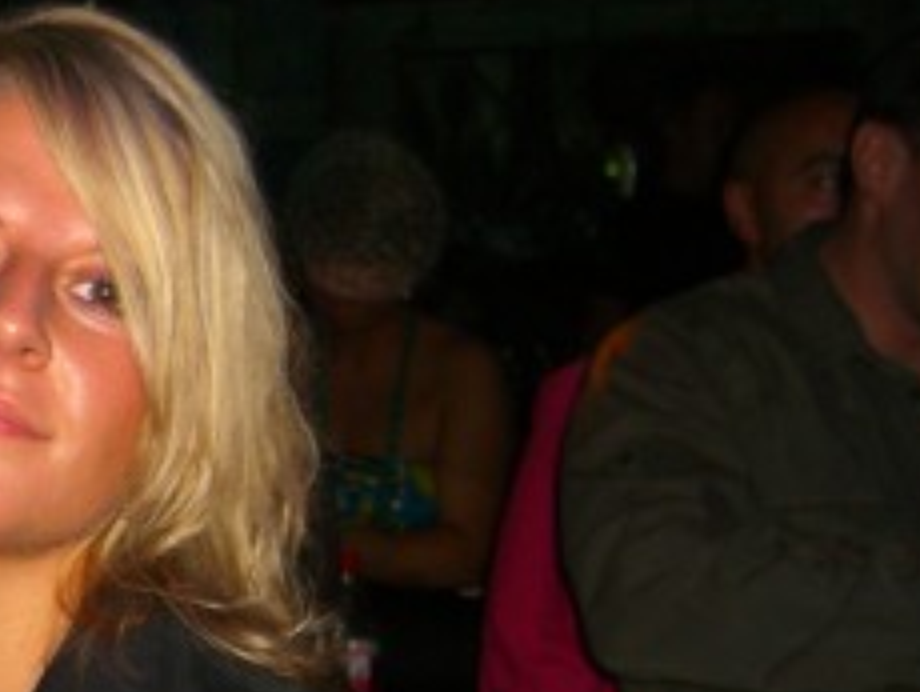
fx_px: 2634
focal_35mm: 99
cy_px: 500
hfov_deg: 18.5
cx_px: -252
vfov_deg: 14.9
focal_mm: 7.9
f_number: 2.8
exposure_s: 1/60
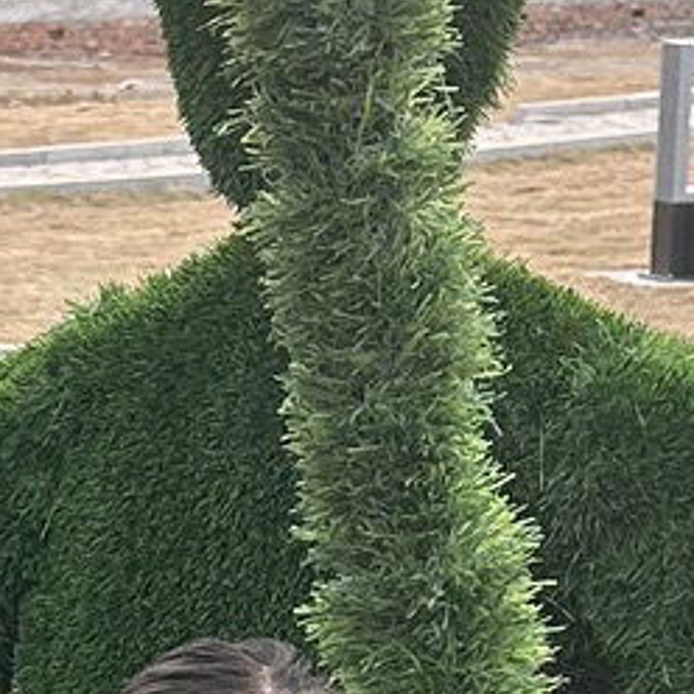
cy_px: 1128
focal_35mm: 185
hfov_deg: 9.2
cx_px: -378
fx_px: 4196
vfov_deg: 9.1
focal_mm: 5.7
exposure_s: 1/674
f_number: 1.5
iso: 50
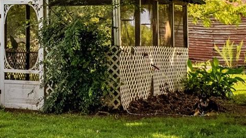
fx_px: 646
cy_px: -81
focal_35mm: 99
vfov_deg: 11.6
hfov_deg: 20.0
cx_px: -61
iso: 100
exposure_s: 1/1250
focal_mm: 8.38
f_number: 2.8
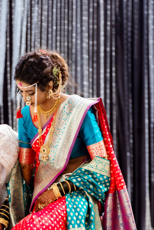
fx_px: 1258
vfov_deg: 10.4
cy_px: 209
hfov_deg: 7.0
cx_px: 30
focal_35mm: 196
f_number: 2.8
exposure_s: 1/1000
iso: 640
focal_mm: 107
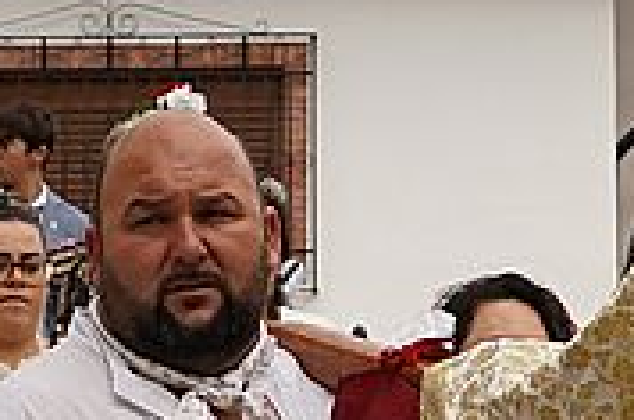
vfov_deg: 5.0
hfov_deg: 7.5
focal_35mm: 273
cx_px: 648
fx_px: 4799
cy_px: 30
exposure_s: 1/3200
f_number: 5.6
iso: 1250
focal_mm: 38
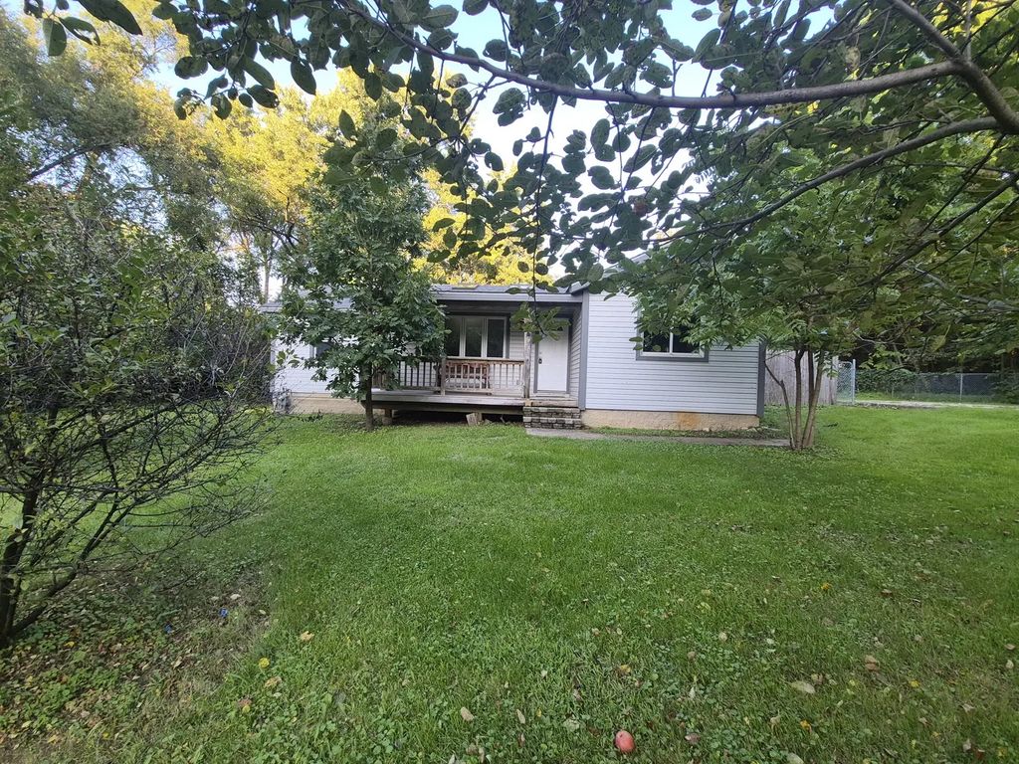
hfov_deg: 106.2
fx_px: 383
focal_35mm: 13
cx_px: 510
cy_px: 382
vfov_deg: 89.9
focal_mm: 1.74
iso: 50
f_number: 2.2
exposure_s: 1/120
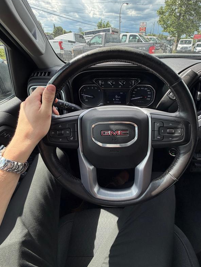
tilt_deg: -31.0
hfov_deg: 74.5
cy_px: 119
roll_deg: +0.7
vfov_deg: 90.7
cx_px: 112
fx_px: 132
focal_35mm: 17
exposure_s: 1/258
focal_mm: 2.22
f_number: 2.2
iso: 40
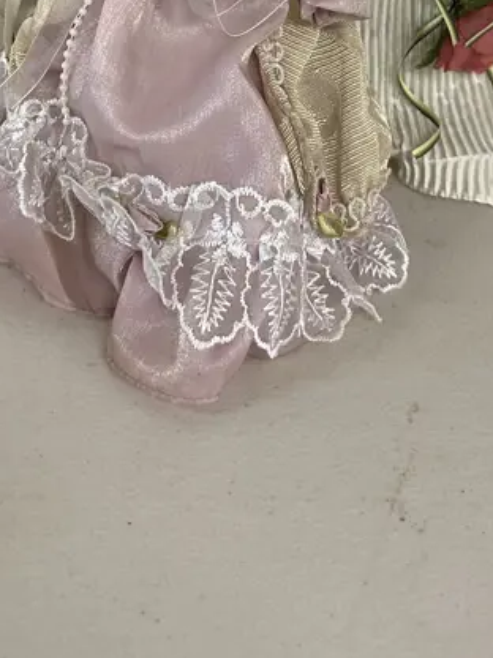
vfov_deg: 28.9
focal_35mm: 59
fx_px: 1122
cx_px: 253
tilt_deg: -22.5
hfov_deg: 24.8
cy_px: -103
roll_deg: +0.9
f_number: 1.78
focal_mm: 6.86
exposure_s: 1/100
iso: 200
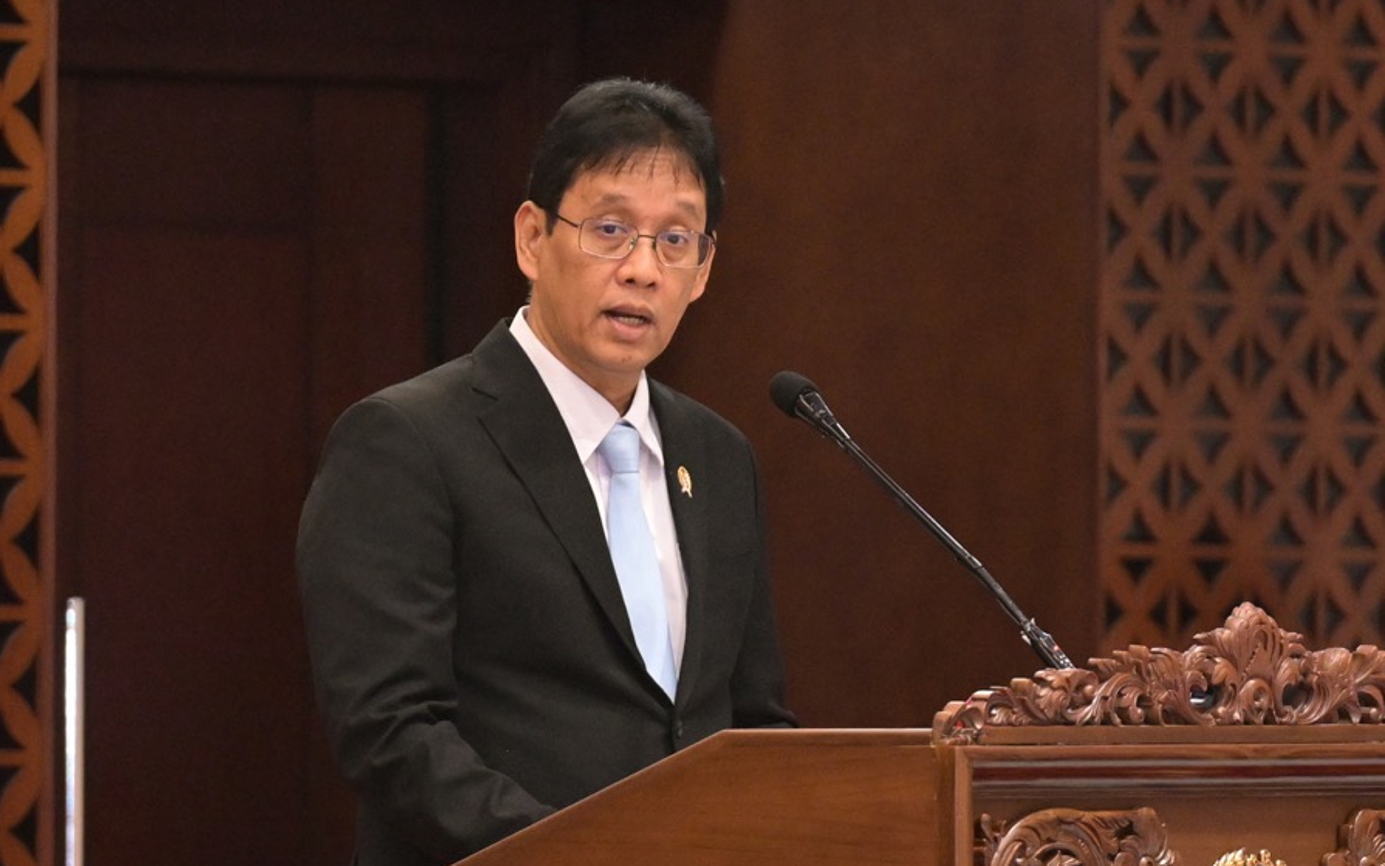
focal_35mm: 437
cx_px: 659
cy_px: 519
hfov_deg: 4.8
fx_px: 16500
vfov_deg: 3.0
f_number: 2.8
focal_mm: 200
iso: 2500
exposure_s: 1/200
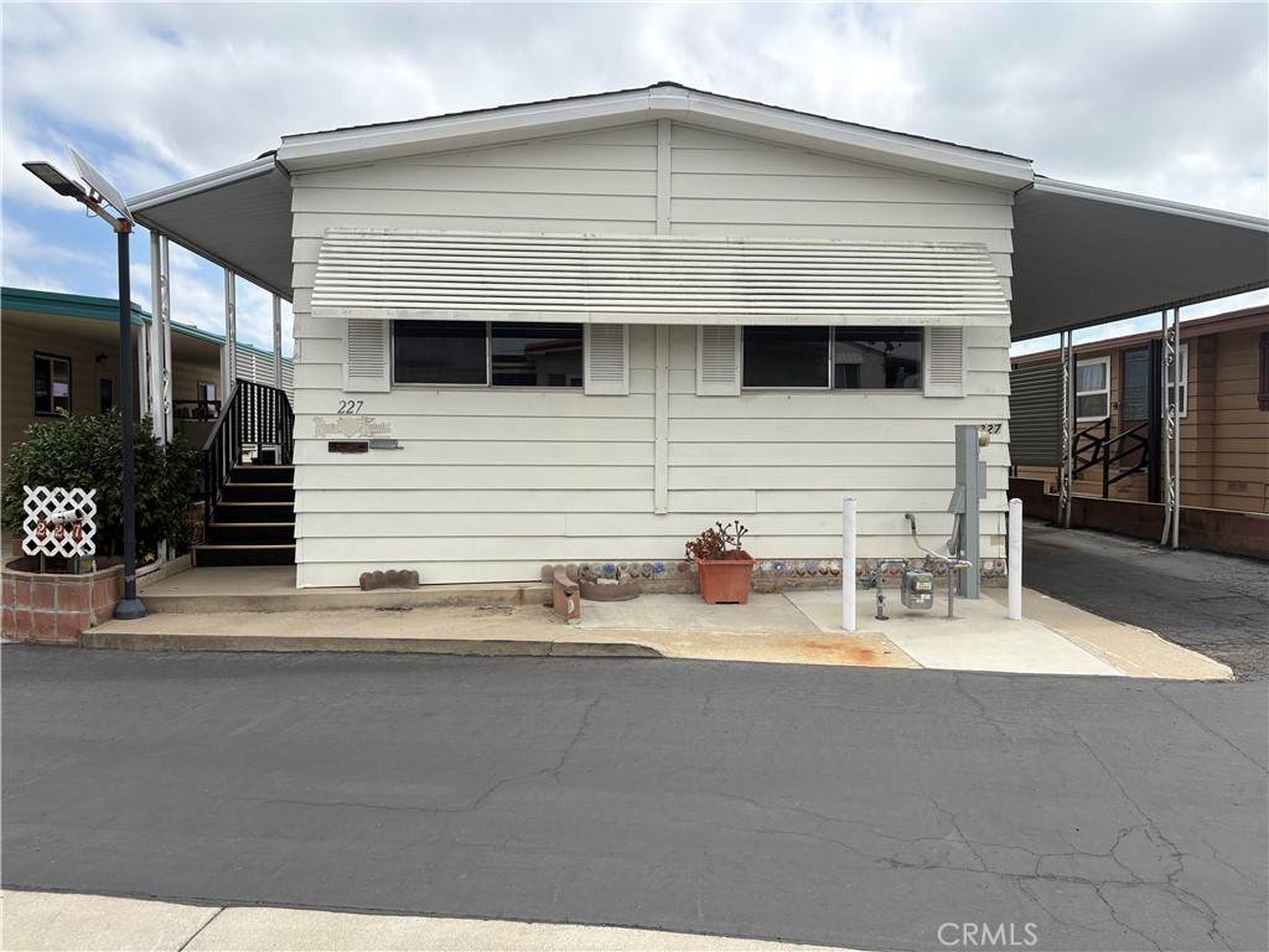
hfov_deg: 67.3
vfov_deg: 53.1
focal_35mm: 26
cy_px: 476
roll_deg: +0.9
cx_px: 634
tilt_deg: -1.2
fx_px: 953
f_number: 1.6
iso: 50
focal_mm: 5.96
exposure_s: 1/4329
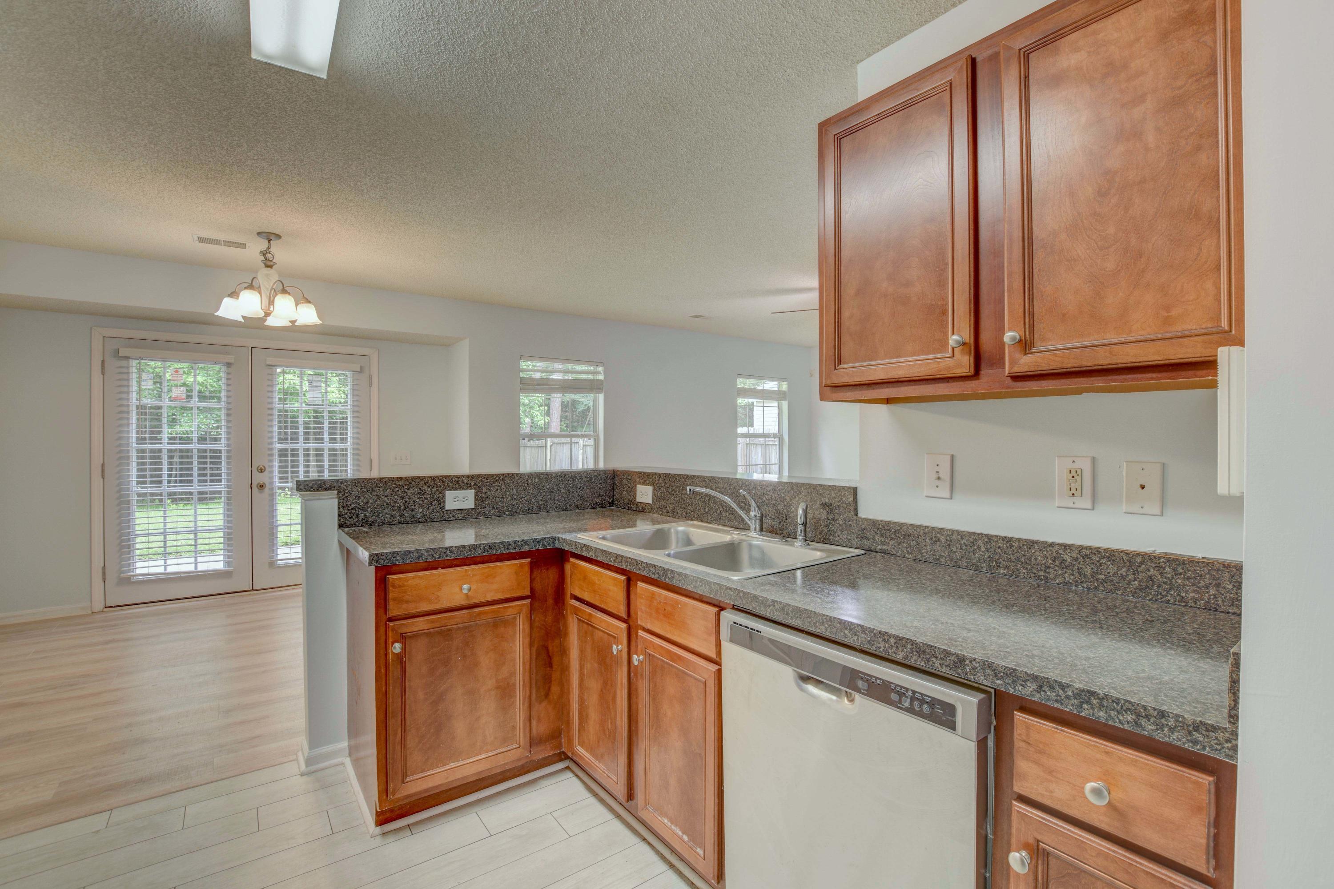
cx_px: 667
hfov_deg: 100.4
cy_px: 444
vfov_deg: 77.3
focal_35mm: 15
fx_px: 556
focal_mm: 10
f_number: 9
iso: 200
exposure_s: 1
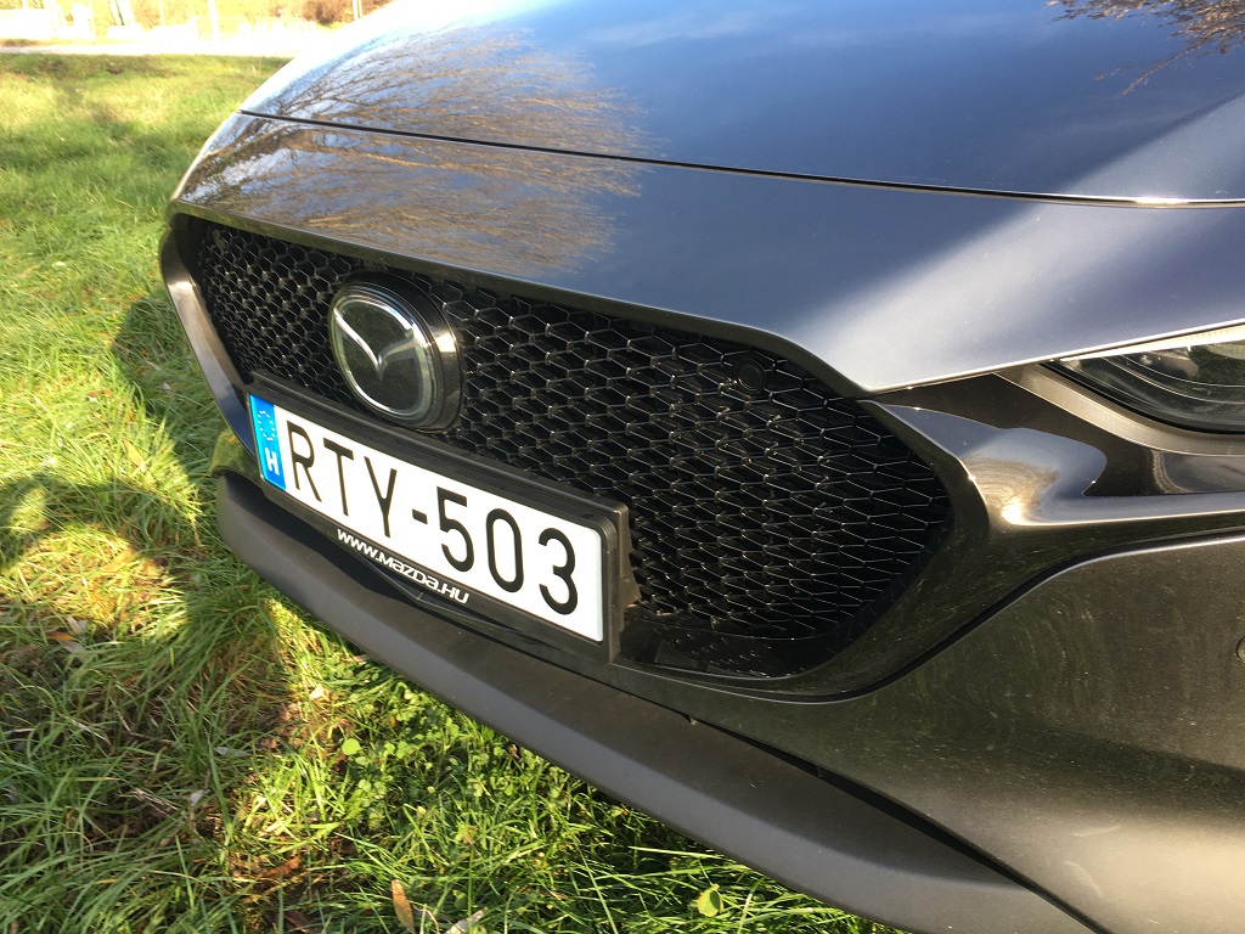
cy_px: 467
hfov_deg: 61.7
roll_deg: +0.3
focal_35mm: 29
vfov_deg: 48.2
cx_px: 622
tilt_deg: -23.1
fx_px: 1043
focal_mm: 4.15
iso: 25
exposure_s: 1/113
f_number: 2.2
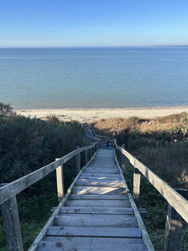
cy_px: 126
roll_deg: -1.2
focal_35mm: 26
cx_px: 94
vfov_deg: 67.3
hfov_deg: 53.1
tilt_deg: -21.8
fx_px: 188
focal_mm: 5.7
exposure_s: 1/1698
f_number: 1.5
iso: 50
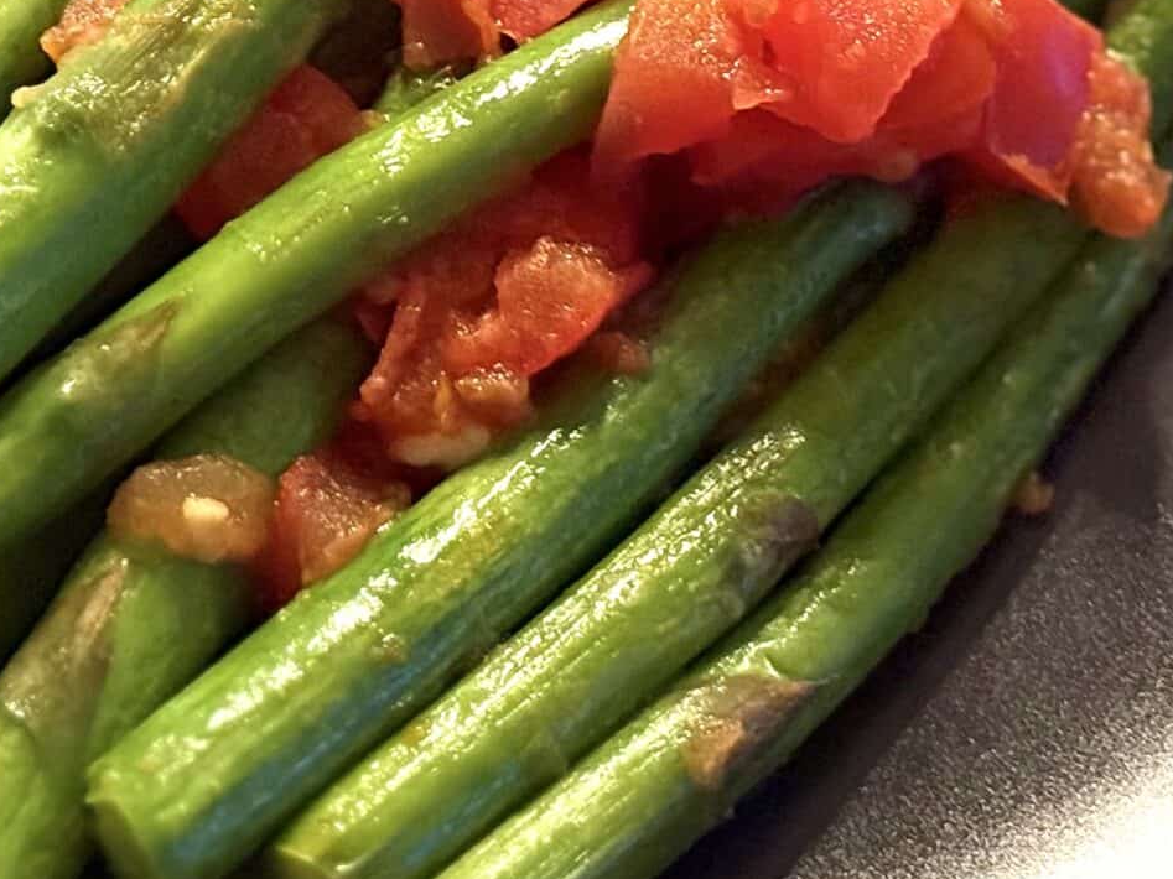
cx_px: 362
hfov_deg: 13.5
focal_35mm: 146
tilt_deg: -54.8
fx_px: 4947
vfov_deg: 10.1
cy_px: -66
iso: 640
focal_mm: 6.76
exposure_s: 1/25
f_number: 1.78
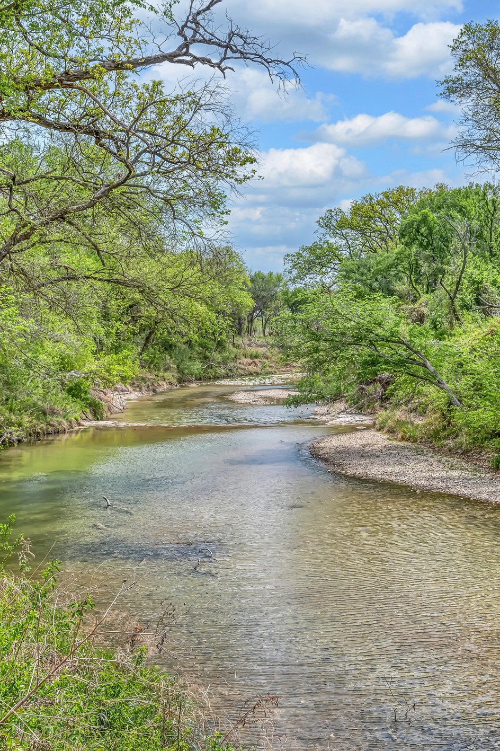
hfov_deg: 29.2
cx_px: 276
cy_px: 369
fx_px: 959
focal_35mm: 46
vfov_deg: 42.8
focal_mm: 30
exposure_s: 1/320
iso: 100
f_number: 8
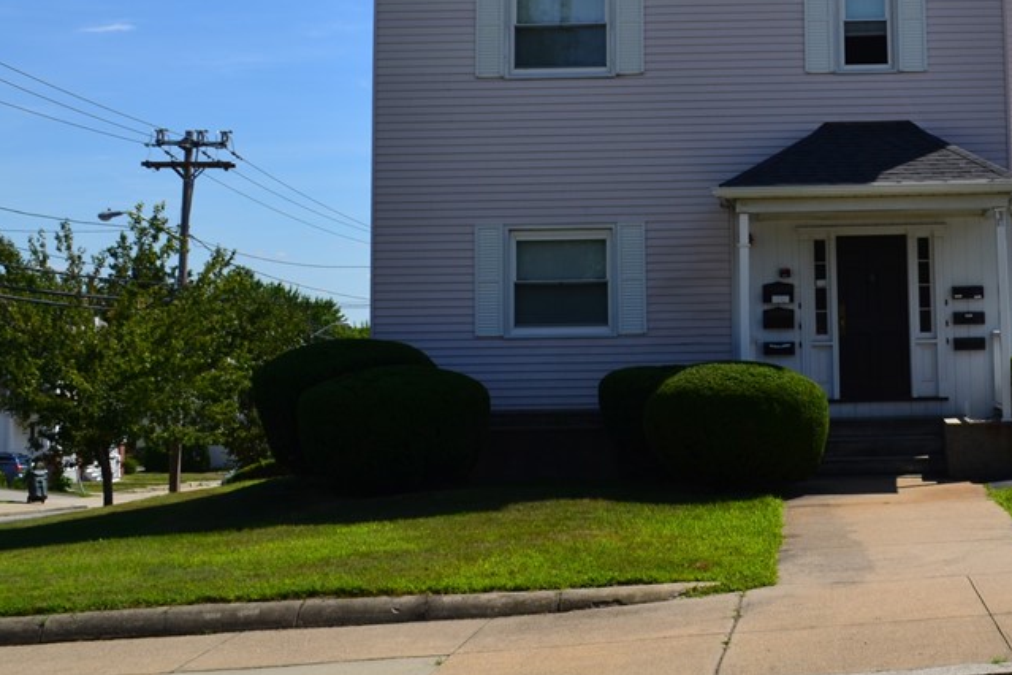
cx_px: 831
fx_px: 1434
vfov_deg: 25.9
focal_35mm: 51
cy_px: 112
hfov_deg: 37.3
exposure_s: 1/200
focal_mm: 20
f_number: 10
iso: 100
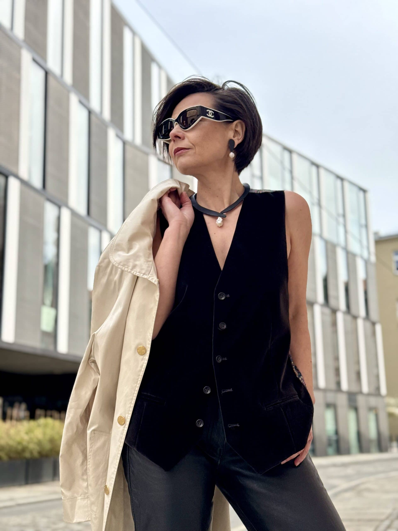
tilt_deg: +13.8
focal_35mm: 48
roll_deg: +1.2
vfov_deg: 39.7
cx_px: 199
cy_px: 266
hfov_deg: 30.3
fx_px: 736
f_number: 1.78
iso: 64
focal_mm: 6.76
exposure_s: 1/1931
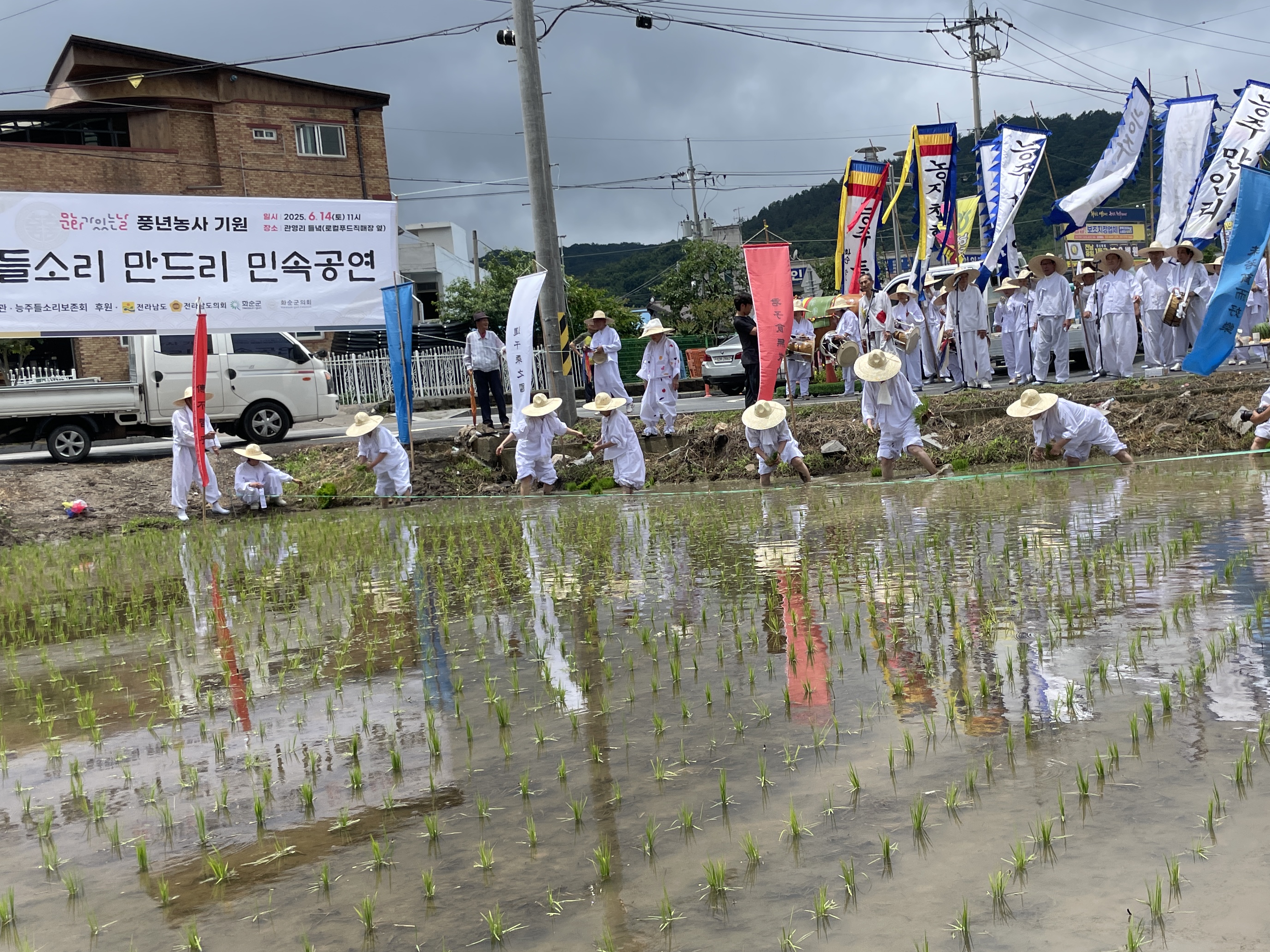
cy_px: 462
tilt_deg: -3.4
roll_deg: +5.6
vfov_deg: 37.7
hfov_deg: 48.8
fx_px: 1394
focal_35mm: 38
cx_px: 744
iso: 32
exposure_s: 1/3610
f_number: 1.6
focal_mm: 4.2
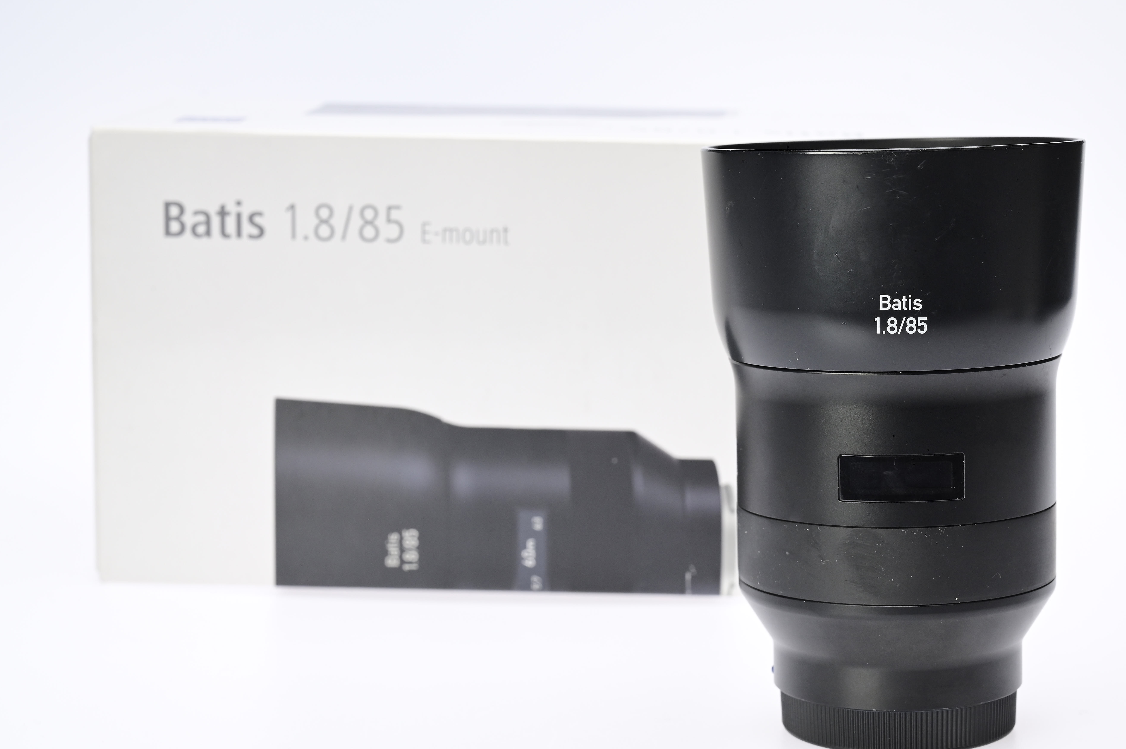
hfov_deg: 27.0
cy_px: 411
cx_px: 647
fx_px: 2344
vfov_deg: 18.2
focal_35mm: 75
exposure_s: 1/80
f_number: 10
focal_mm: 65
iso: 800
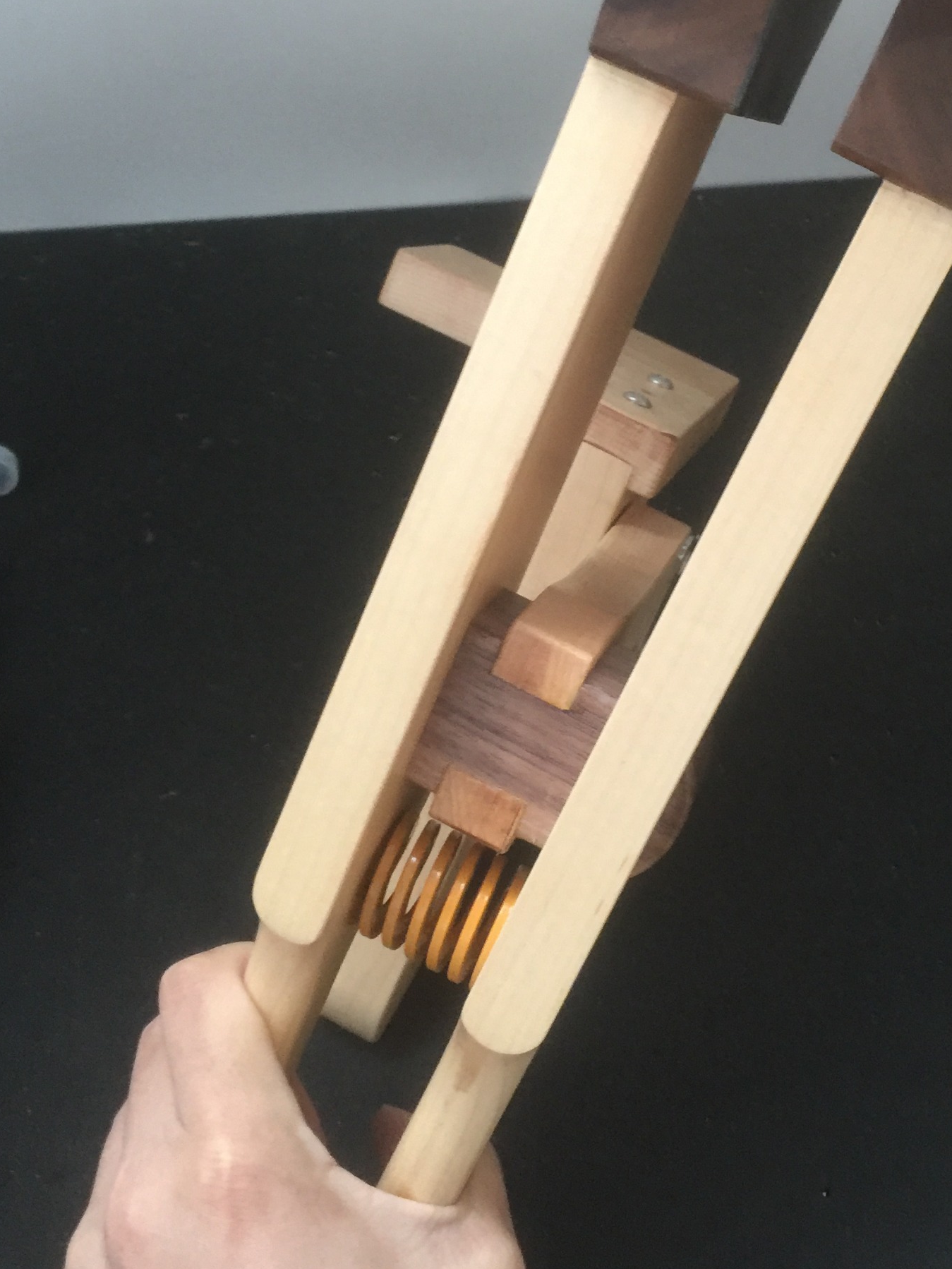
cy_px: 440
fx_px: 1576
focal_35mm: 43
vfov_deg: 43.3
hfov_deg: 33.5
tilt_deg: -52.6
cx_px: 567
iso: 125
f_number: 2.2
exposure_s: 1/10
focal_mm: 4.15
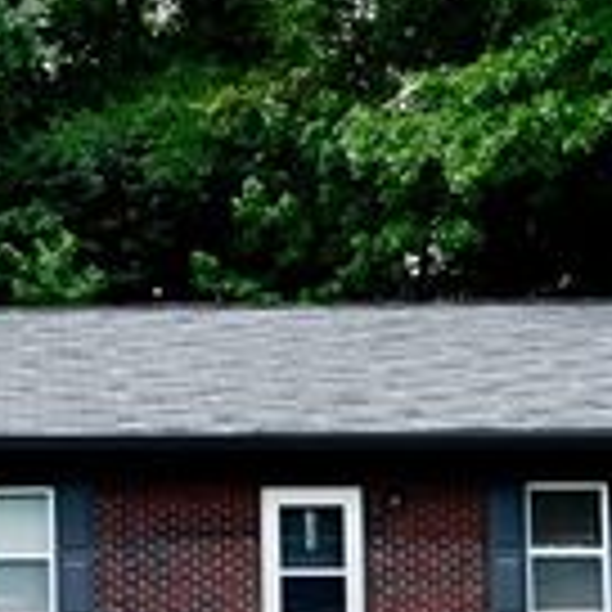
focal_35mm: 75
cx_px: -162
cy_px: 353
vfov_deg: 23.0
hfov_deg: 21.1
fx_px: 1500
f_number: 6.3
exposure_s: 1/250
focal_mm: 16
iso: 200
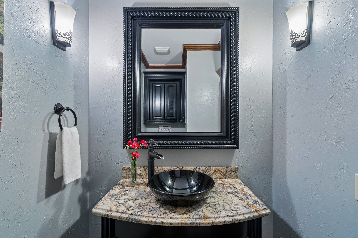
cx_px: 179
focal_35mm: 16
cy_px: 119
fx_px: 159
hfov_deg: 96.7
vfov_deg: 73.7
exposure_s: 1/1.25
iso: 200
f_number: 8
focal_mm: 16
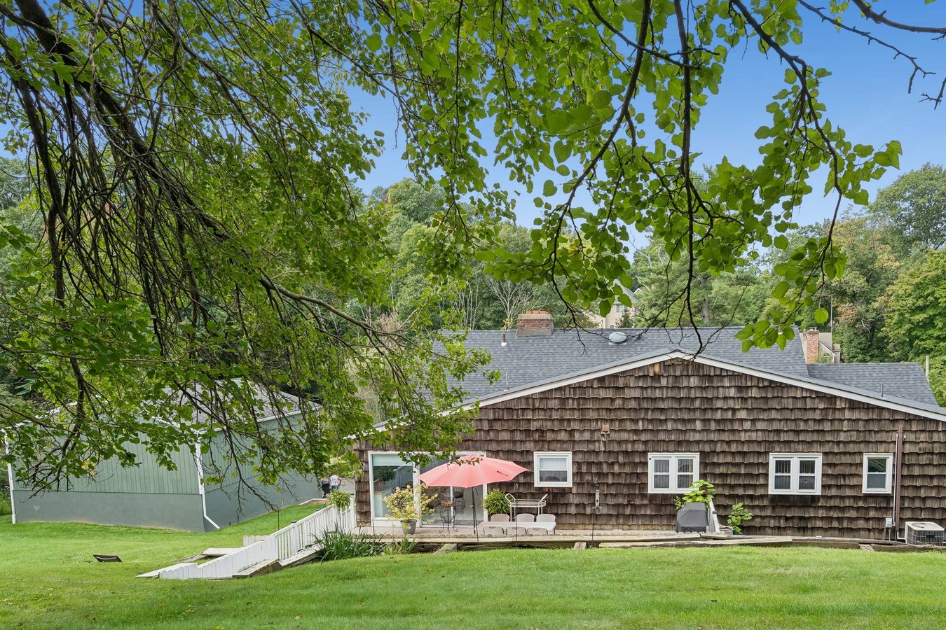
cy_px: 405
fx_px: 736
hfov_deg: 64.5
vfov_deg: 45.9
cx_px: 594
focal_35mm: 28
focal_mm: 21
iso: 320
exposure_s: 1/160
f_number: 8
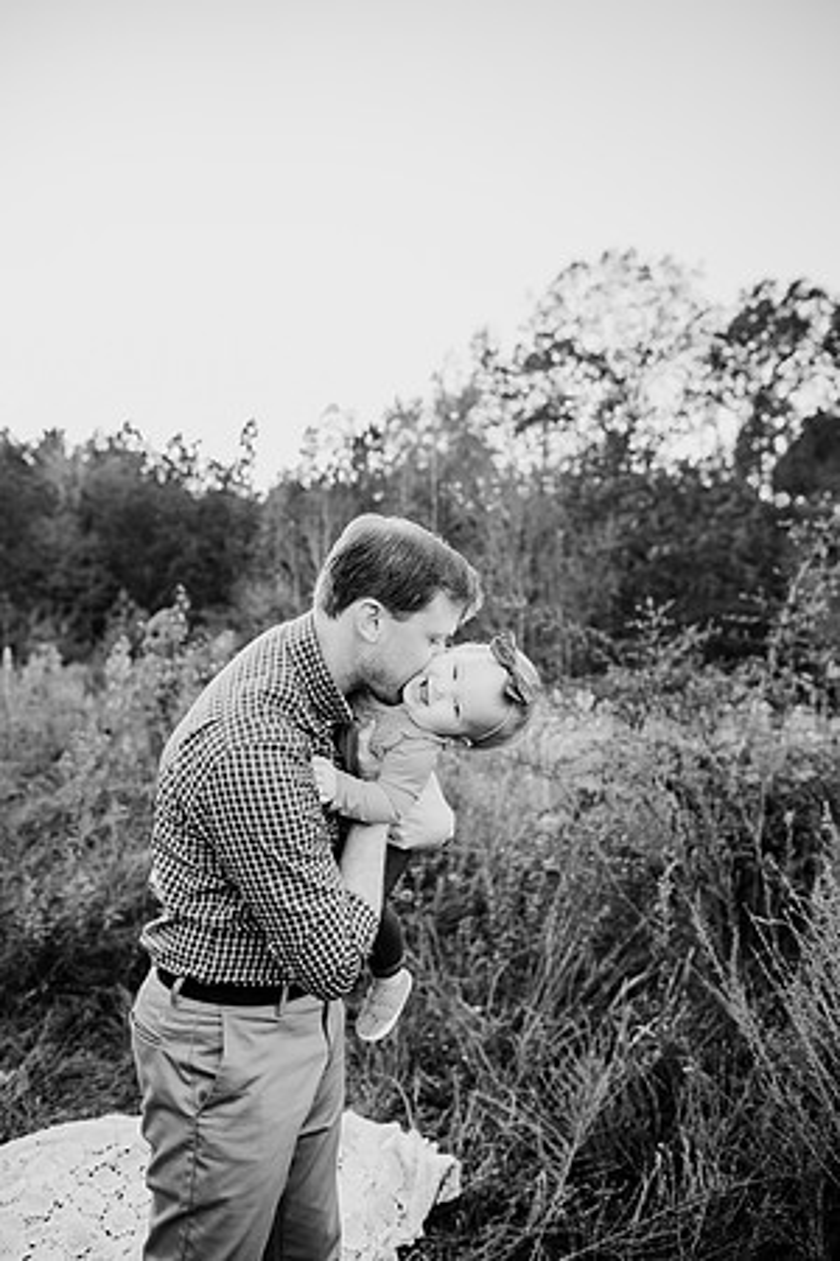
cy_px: 630
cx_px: 420
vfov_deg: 73.7
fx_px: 840
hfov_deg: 53.1
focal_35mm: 24
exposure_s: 1/250
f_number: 2.8
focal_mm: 24
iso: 100
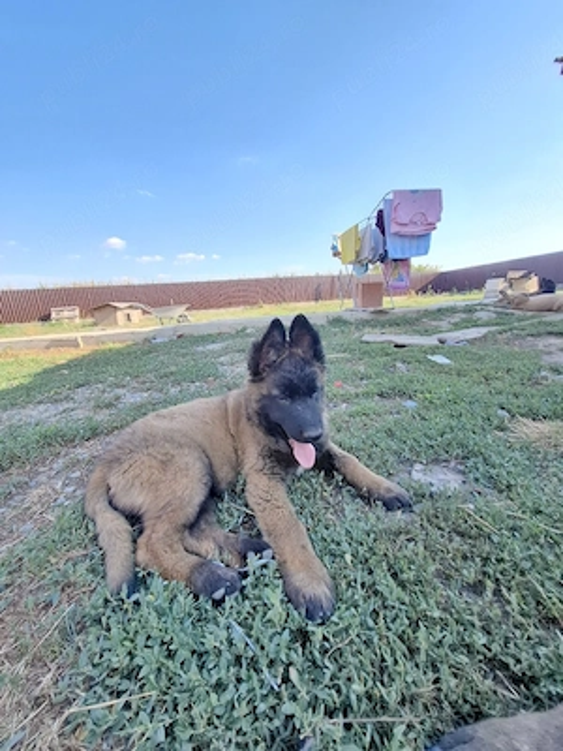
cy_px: 376
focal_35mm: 13
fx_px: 282
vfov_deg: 106.2
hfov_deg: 89.9
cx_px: 282
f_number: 2.2
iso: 40
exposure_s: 1/100
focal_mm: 1.74
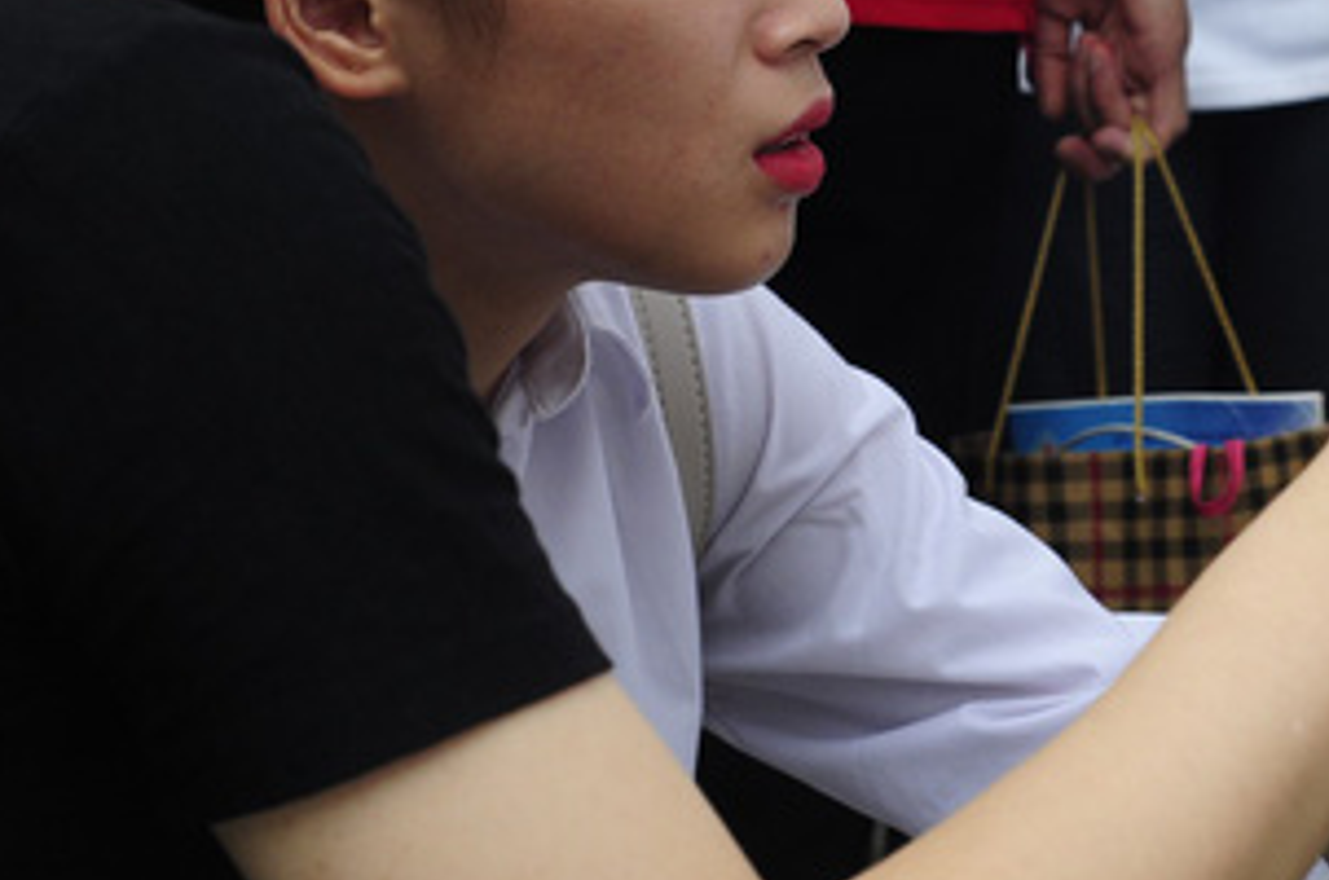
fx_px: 5857
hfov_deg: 12.9
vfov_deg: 8.6
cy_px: 134
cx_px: 1131
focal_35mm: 159
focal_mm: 50
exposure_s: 1/200
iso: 400
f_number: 7.1
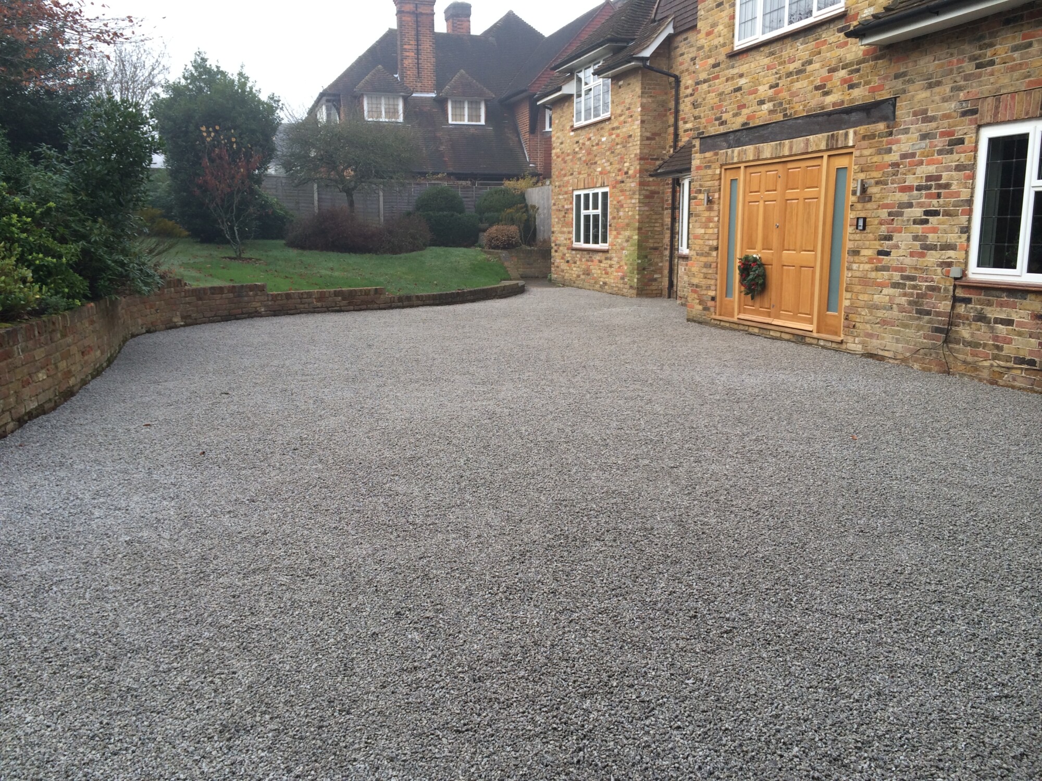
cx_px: 521
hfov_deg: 60.0
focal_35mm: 30
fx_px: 903
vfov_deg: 46.8
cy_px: 390
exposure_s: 1/120
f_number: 2.2
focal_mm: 4.12
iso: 32
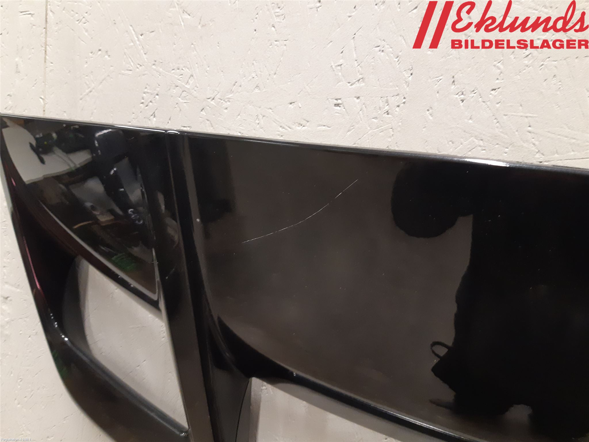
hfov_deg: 67.3
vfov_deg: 53.1
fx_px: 442
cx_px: 294
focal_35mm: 26
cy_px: 221
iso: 250
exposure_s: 1/33
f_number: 1.7
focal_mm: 3.93
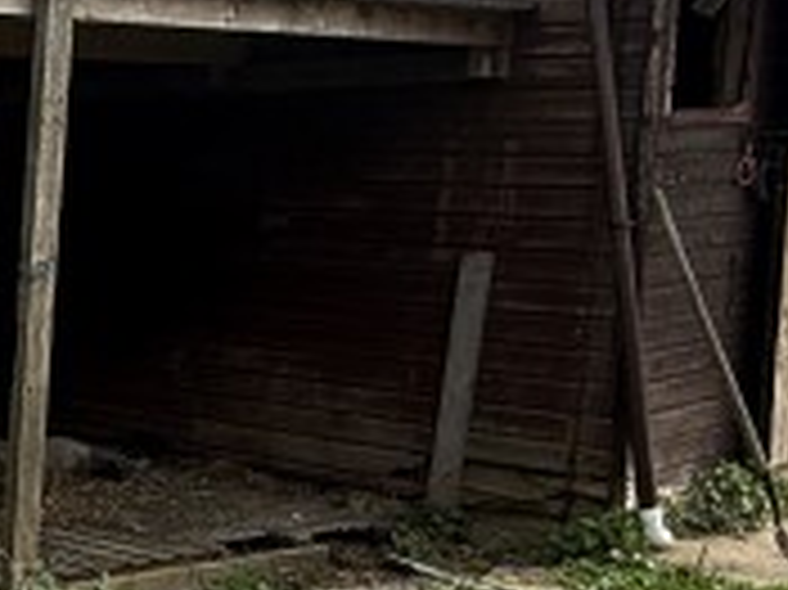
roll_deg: -1.3
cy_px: 477
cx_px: -180
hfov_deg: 21.9
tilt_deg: -10.5
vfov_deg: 17.8
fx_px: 1865
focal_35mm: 82
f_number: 2.2
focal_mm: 2.22
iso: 50
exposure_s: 1/742
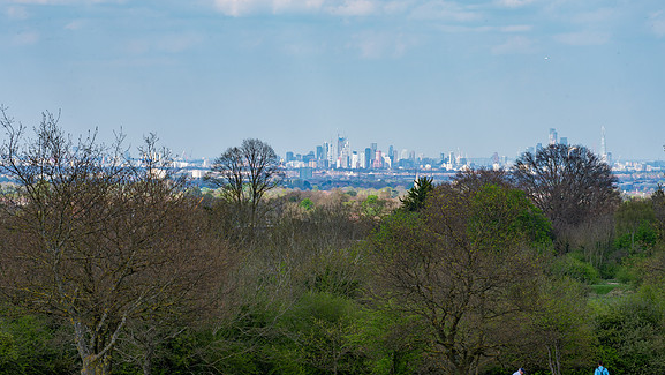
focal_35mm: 221
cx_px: 333
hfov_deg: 9.8
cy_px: 185
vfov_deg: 5.5
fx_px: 3898
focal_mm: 210
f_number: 14
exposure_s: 1/100
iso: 100
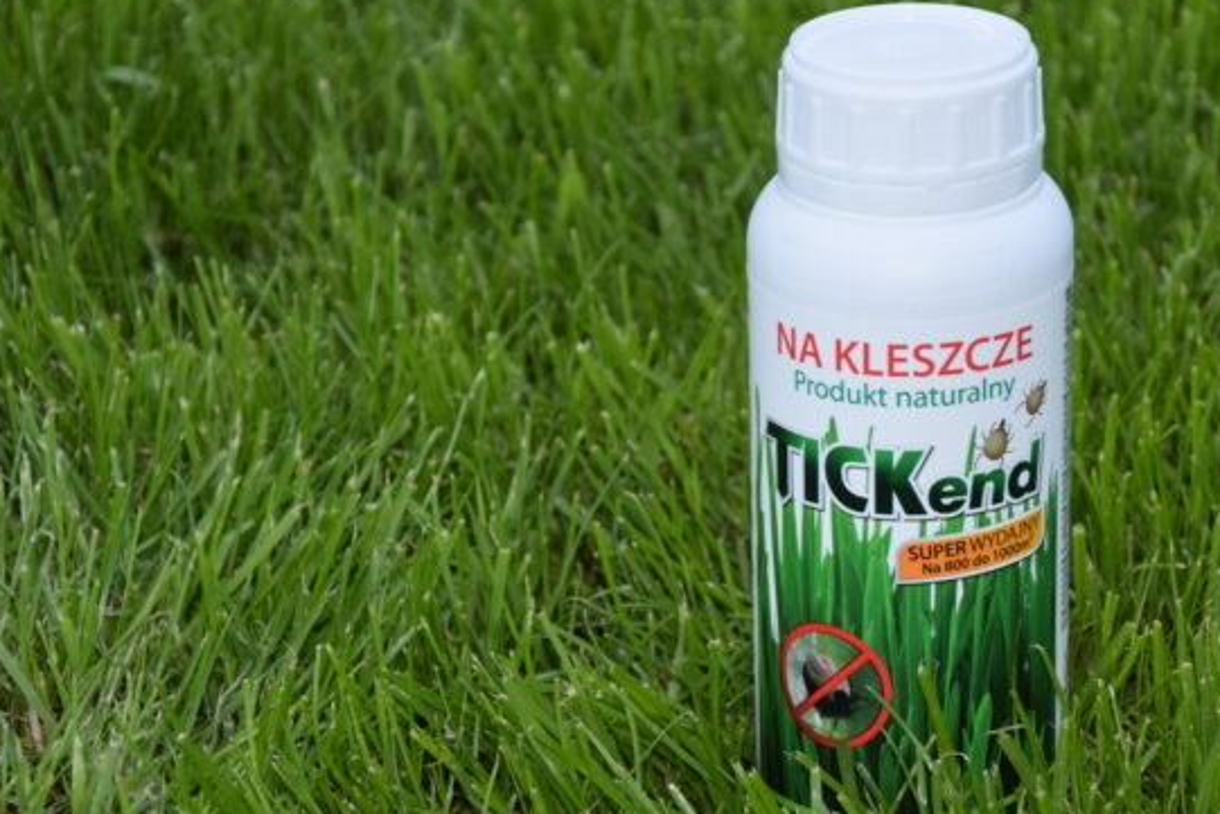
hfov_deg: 13.8
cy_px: 440
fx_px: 5050
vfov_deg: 9.2
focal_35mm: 149
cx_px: 670
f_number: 5.6
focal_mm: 70
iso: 400
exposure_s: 1/125
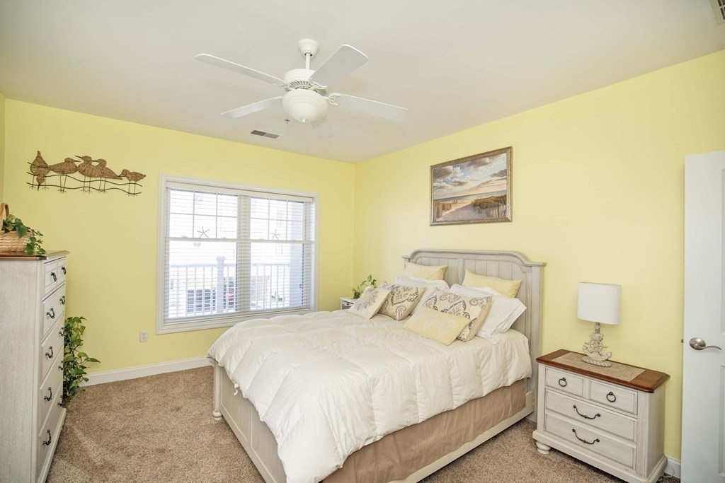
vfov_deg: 73.8
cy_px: 242
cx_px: 362
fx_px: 322
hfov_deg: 96.7
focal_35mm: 16
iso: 100
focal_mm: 16
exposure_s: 1/20
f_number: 4
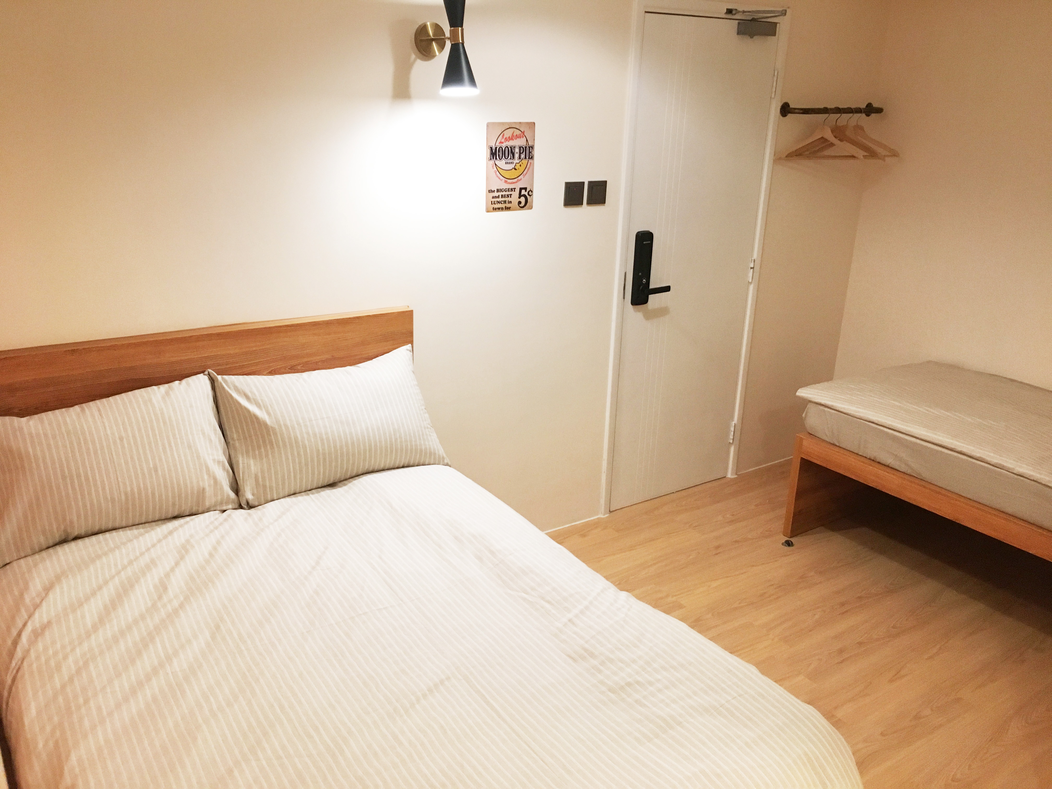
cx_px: 526
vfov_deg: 48.2
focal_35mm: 29
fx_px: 881
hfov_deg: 61.7
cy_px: 394
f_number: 2.2
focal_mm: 4.15
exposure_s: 1/33
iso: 160
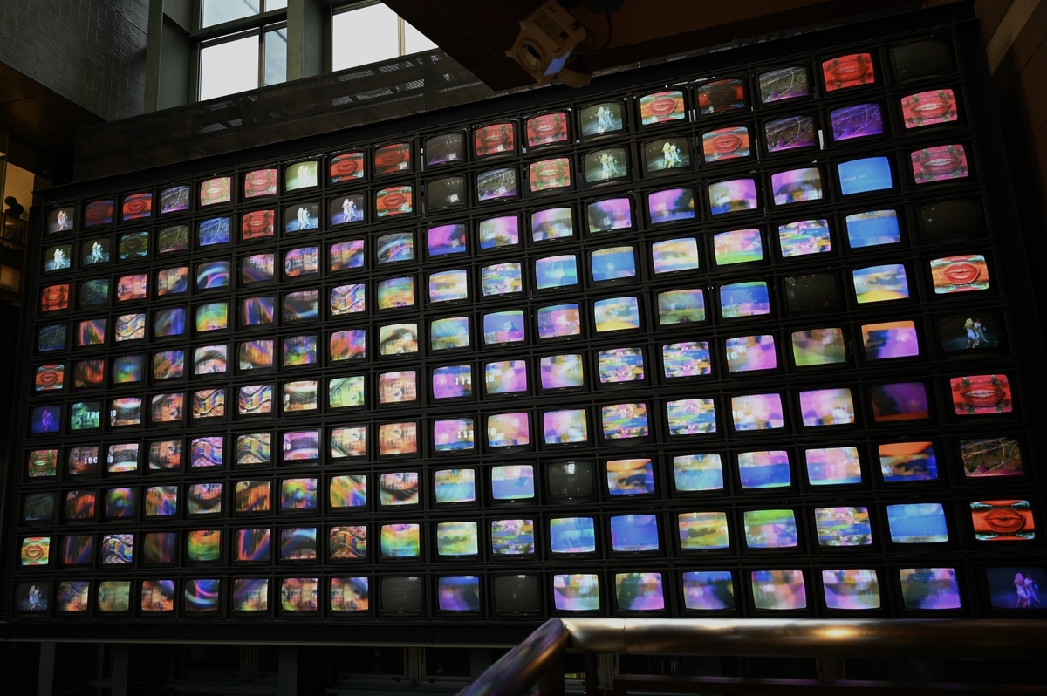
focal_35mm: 24
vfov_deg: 53.1
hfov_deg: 73.8
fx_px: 697
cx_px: 524
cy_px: 348
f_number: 5
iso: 100
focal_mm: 24
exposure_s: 1/5
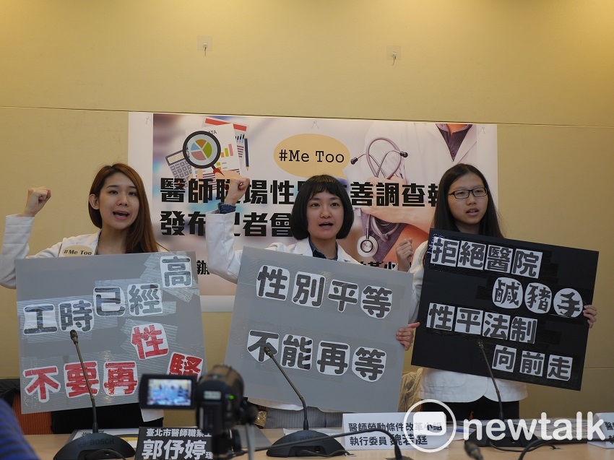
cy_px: 230
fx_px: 922
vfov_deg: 28.0
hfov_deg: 36.8
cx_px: 307
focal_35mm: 52
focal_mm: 26
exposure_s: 1/60
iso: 320
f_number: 2.8
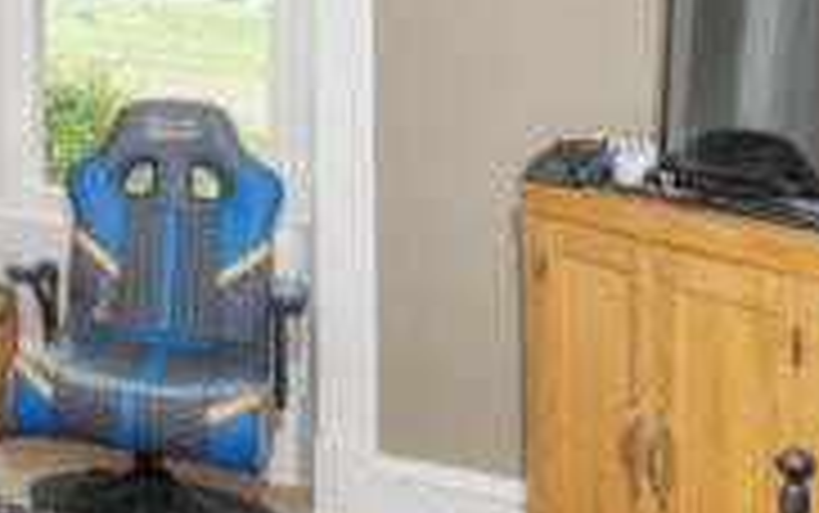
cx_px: -520
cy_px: 29
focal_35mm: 55
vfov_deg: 22.9
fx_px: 1228
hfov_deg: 24.5
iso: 400
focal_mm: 10
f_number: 6.4
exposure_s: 1/100
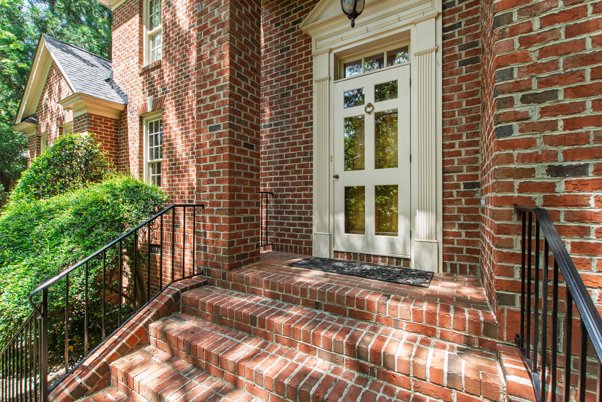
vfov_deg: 77.3
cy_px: 201
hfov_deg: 100.4
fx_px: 251
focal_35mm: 15
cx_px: 301
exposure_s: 1/30
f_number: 8
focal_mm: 10
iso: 200
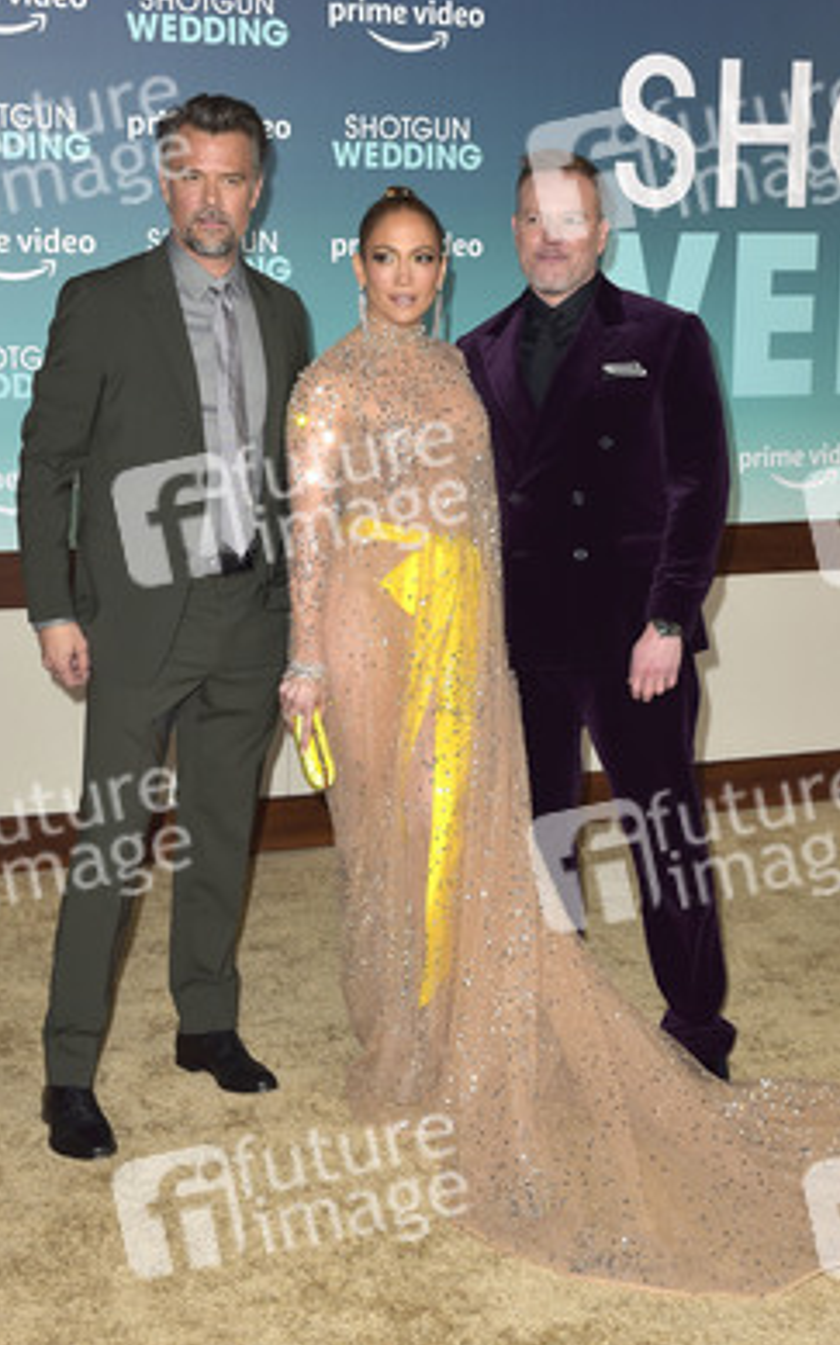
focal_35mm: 44
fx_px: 1612
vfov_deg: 45.3
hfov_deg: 29.2
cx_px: 392
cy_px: 678
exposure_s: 1/250
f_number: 6.3
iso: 400
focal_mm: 42
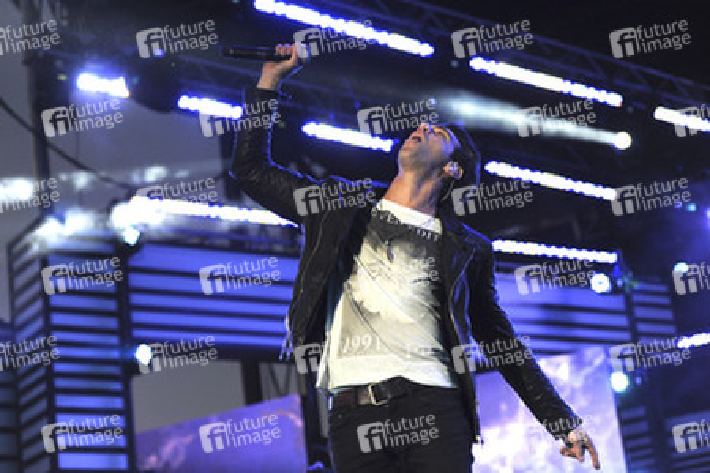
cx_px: 355
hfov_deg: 28.8
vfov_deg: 19.5
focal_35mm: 70
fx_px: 1380
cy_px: 236
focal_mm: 70
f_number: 2.8
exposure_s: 1/400
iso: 1250
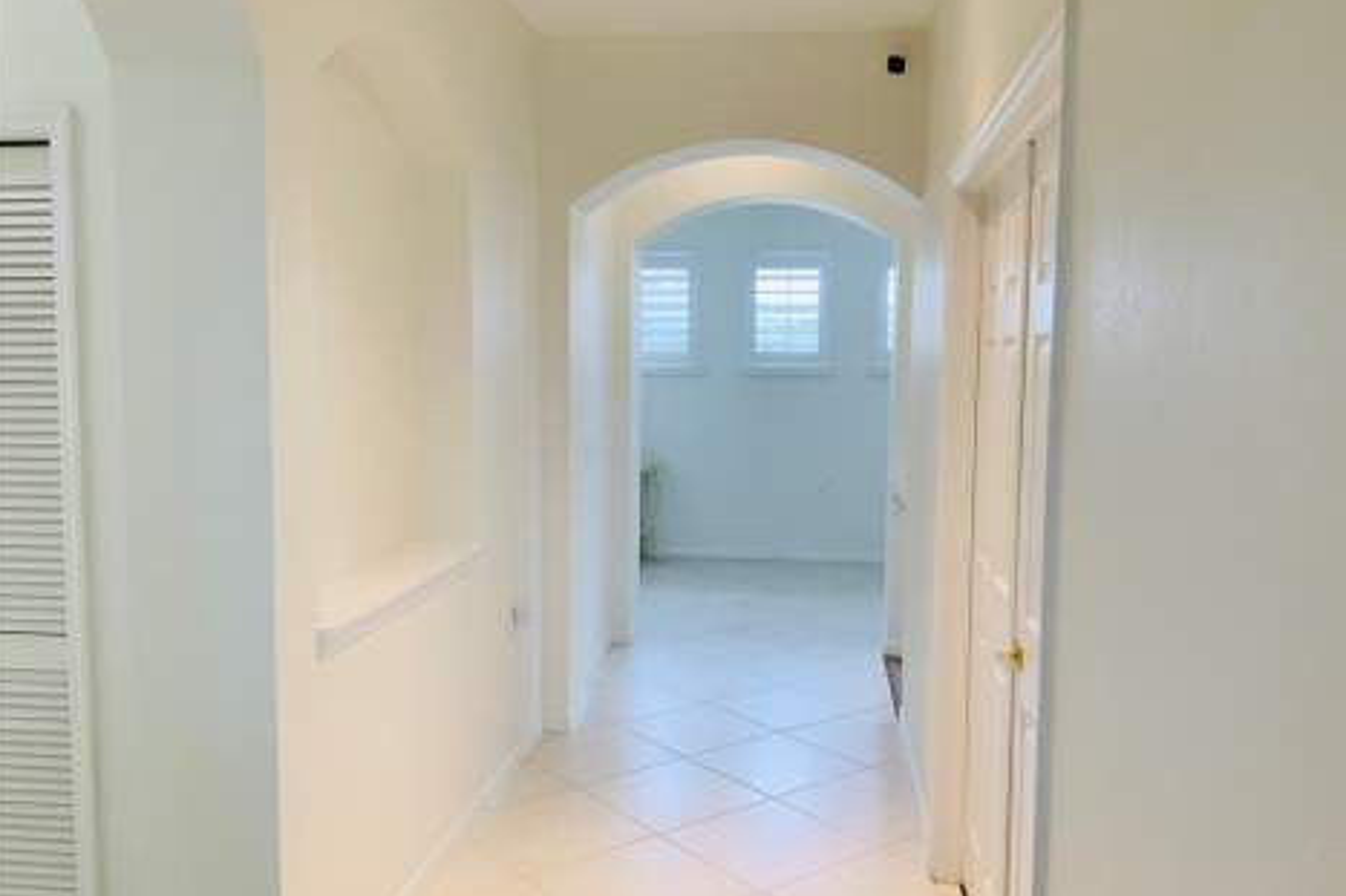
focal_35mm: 31
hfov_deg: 60.3
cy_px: 458
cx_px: 680
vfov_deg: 42.3
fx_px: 1159
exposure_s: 1/120
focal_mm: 3
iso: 64
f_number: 1.8
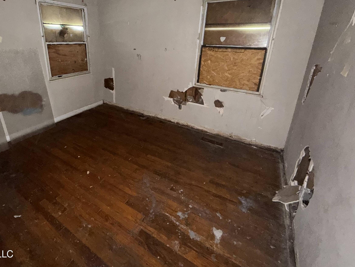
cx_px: 140
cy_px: 98
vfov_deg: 70.3
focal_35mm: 18
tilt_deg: -16.7
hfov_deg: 86.5
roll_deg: +0.1
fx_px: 185
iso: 640
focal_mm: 2.22
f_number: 2.2
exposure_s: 1/16
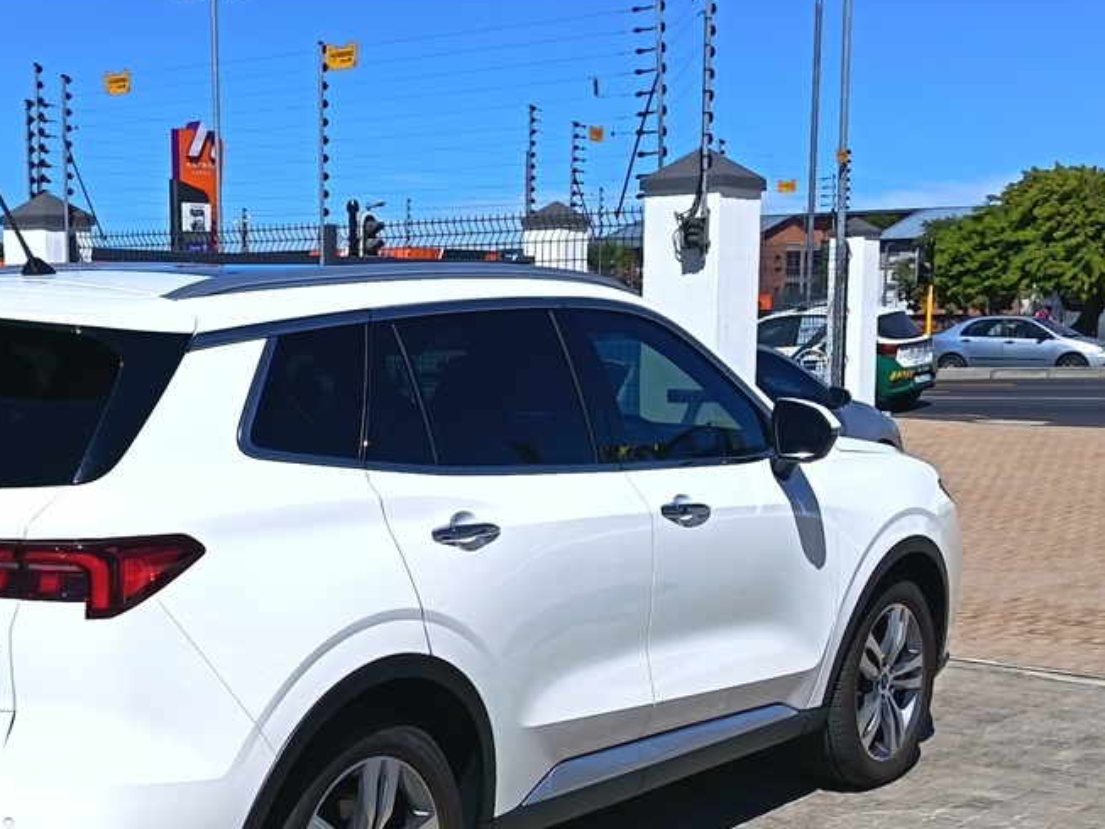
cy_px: 585
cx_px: 340
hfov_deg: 32.9
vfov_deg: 25.0
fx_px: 1852
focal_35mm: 58
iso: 100
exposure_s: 1/1587
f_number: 1.75
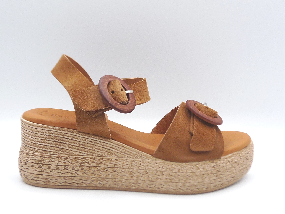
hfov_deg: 36.2
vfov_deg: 27.5
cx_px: 142
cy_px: 107
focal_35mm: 53
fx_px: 436
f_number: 4
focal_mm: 5.4
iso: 100
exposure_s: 1/200
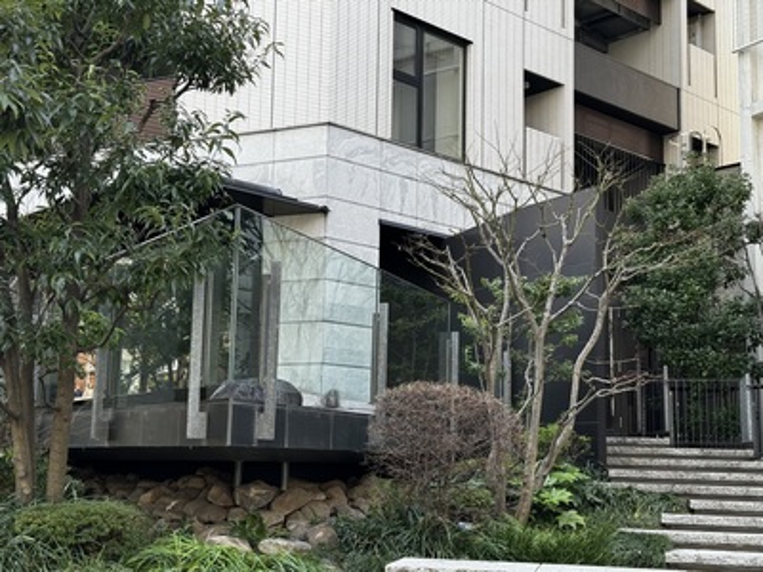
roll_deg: -1.8
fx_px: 1058
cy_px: 286
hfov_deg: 39.7
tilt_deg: +9.2
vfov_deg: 30.3
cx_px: 382
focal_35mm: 48
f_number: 1.78
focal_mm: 6.76
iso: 64
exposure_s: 1/279
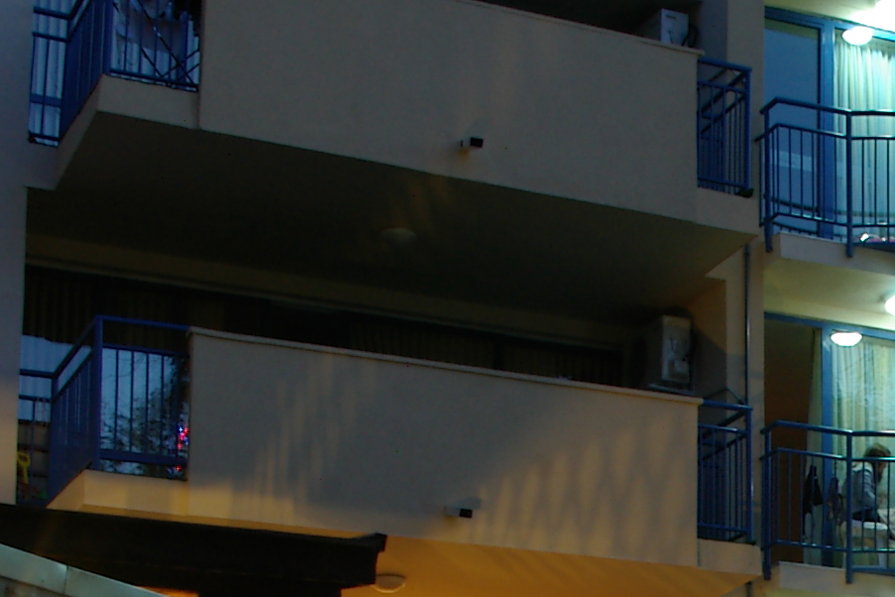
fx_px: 2486
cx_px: 938
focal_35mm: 100
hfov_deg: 19.7
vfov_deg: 13.1
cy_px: 848
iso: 200
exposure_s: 10
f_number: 11
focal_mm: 20
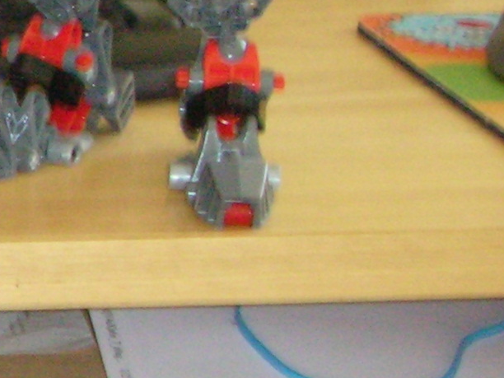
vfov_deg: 9.1
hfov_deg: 10.9
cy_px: -30
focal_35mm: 161
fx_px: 2344
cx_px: -579
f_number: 3
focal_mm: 5.8
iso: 200
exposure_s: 1/6.5
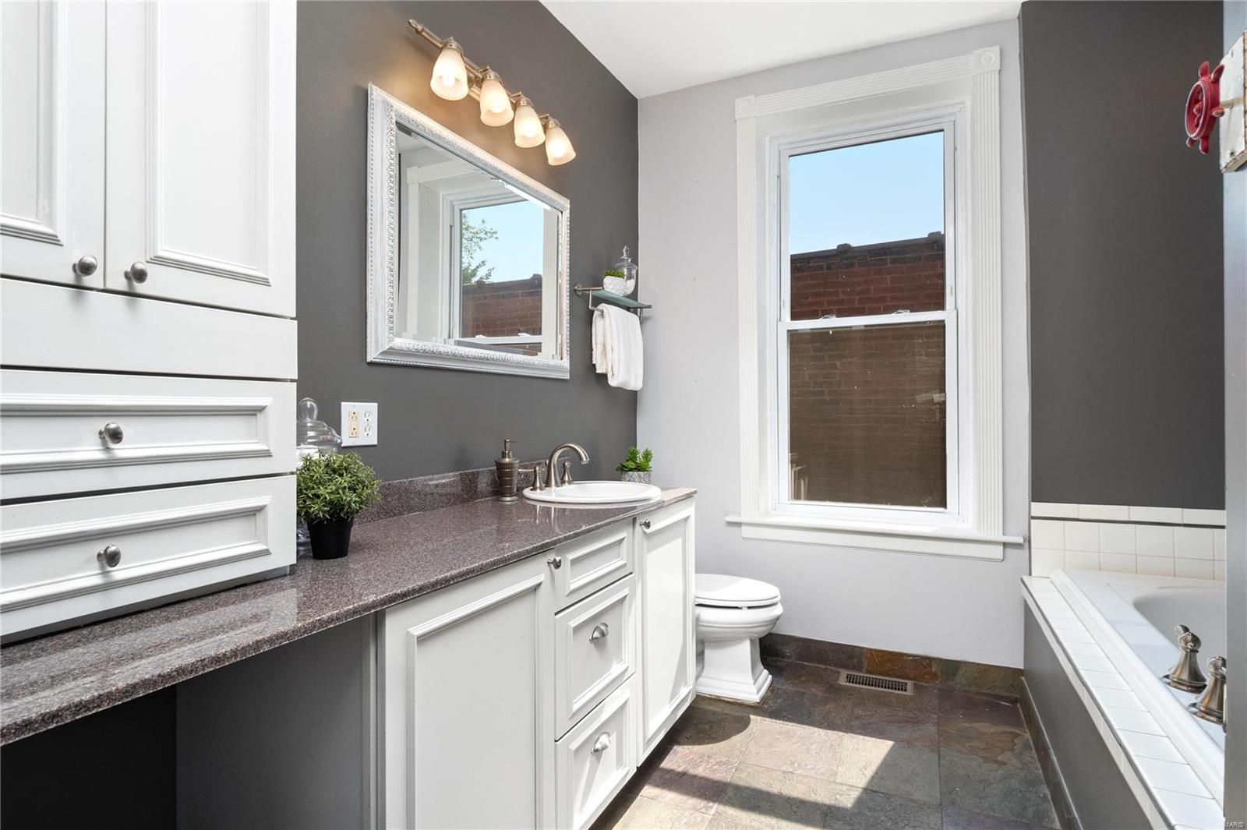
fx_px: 623
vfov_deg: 67.3
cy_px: 415
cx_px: 624
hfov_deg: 90.0
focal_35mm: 18
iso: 400
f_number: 8
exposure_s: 1/30
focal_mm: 9
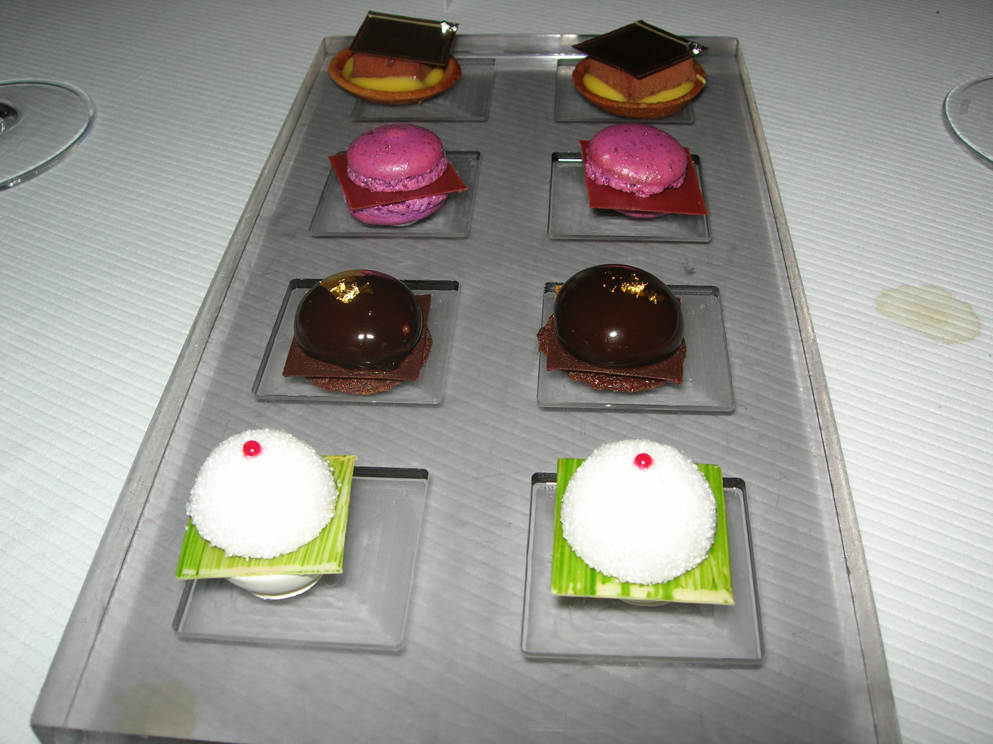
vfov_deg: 37.7
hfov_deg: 49.0
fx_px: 1090
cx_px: 496
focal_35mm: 38
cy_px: 372
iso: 64
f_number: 4.8
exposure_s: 1/60.1
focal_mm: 7.8
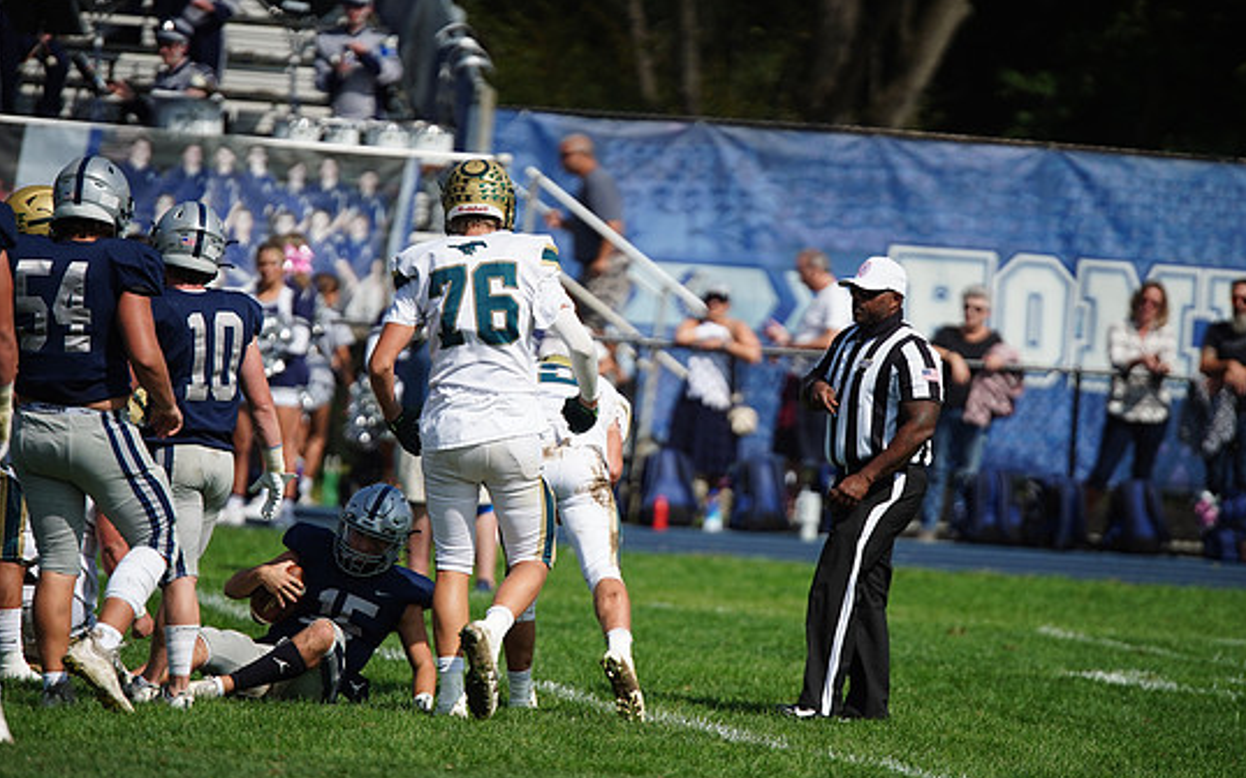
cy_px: 386
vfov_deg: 4.0
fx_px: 11204
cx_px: 625
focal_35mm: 330
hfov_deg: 6.4
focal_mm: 300
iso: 400
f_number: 2.8
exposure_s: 1/8000
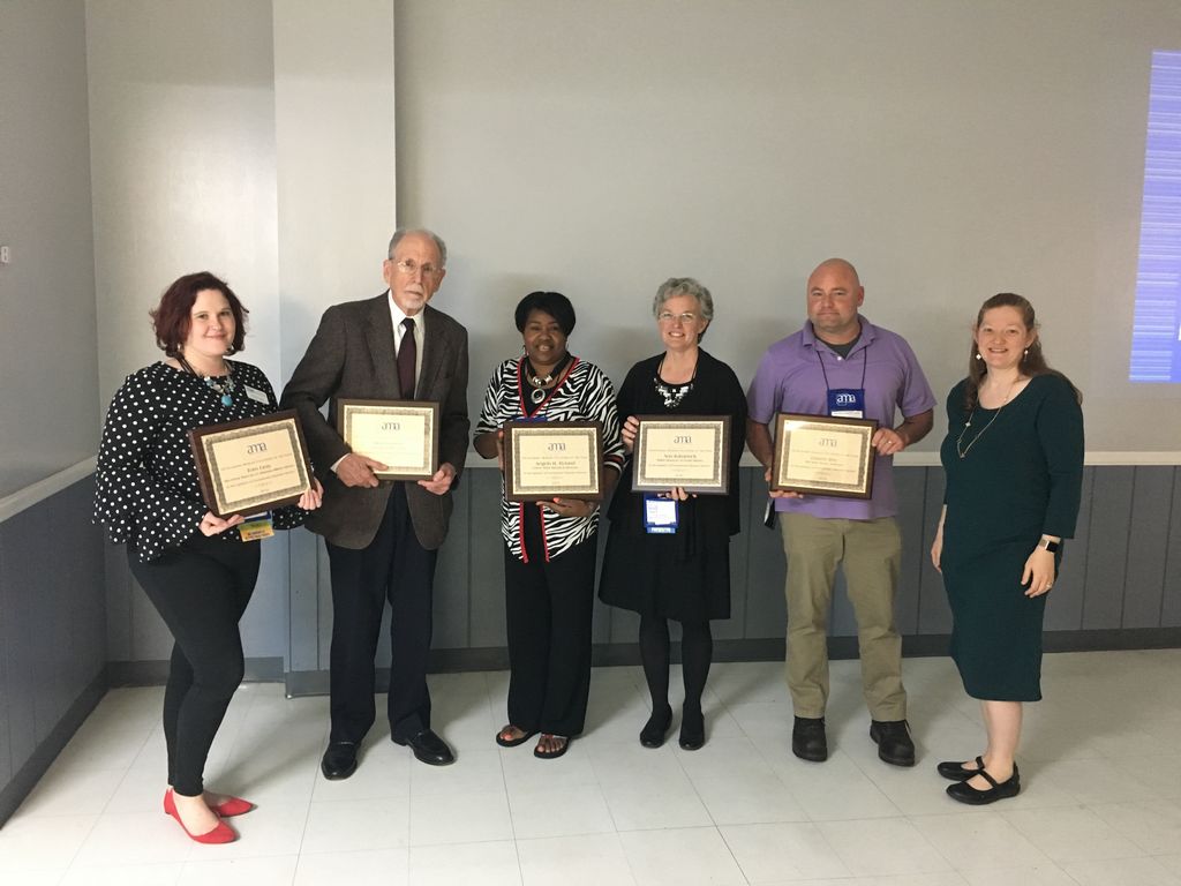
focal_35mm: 29
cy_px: 443
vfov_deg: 48.2
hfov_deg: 61.7
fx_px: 989
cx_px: 590
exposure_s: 1/15
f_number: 2.2
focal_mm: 4.15
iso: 200
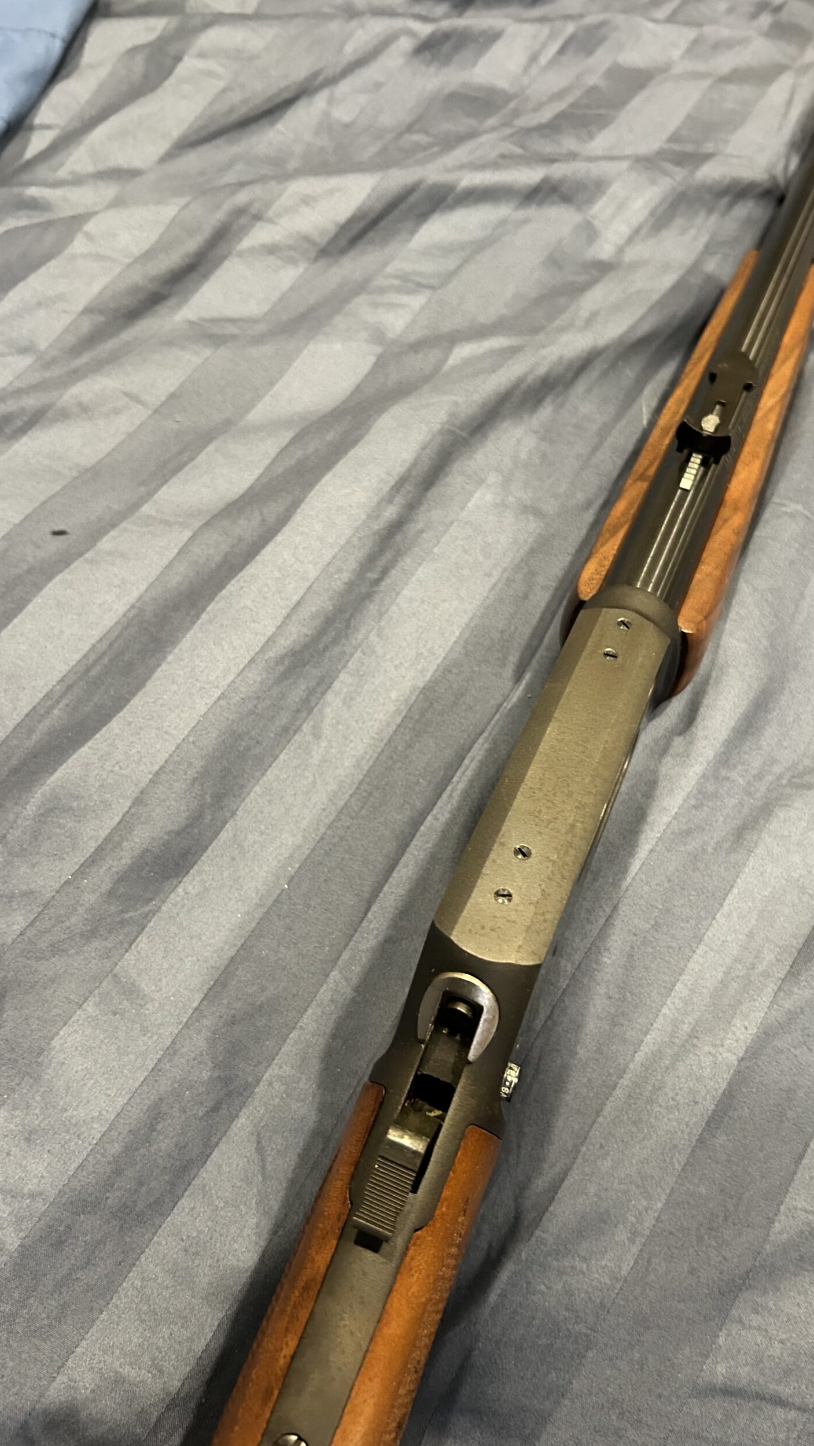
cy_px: 733
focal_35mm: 29
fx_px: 1113
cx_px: 456
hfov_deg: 40.1
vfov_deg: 66.1
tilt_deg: -59.3
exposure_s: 1/60
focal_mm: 5.7
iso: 500
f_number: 1.5
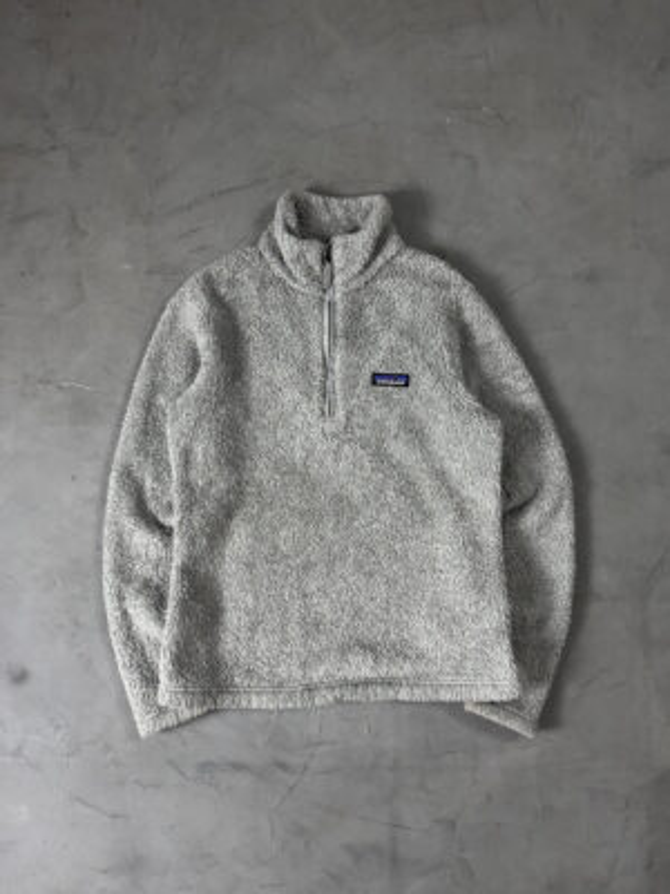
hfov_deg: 56.8
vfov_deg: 71.6
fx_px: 619
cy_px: 447
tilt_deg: -83.6
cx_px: 335
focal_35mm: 24
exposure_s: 1/120
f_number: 1.78
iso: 200
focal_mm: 6.76
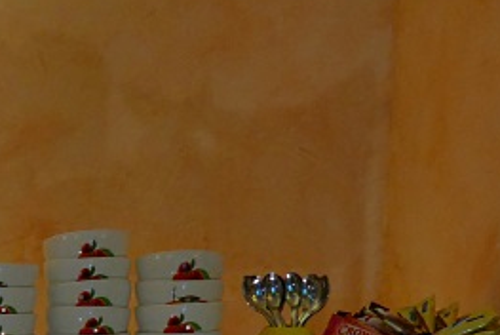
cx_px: -348
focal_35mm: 95
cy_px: 488
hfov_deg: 17.9
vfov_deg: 13.7
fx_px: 1321
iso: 320
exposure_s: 1/60
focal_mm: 9.12
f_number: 2.8
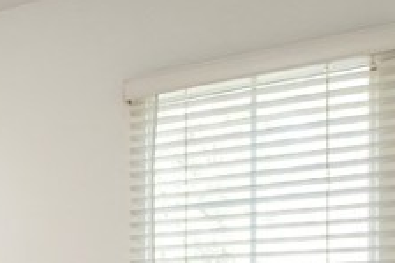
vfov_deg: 19.6
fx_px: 702
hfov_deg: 19.8
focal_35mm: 64
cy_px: 342
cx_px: -365
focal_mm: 14
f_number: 5.6
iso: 800
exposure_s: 1/125
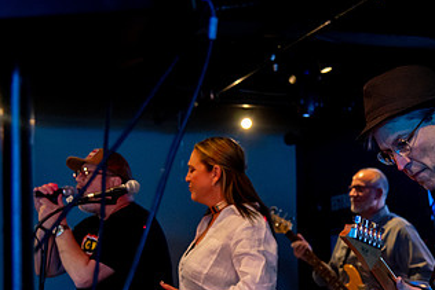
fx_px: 1064
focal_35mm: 88
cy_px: 219
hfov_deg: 22.8
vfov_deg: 15.5
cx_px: 344
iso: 6400
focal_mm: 48
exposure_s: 1/80
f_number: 4
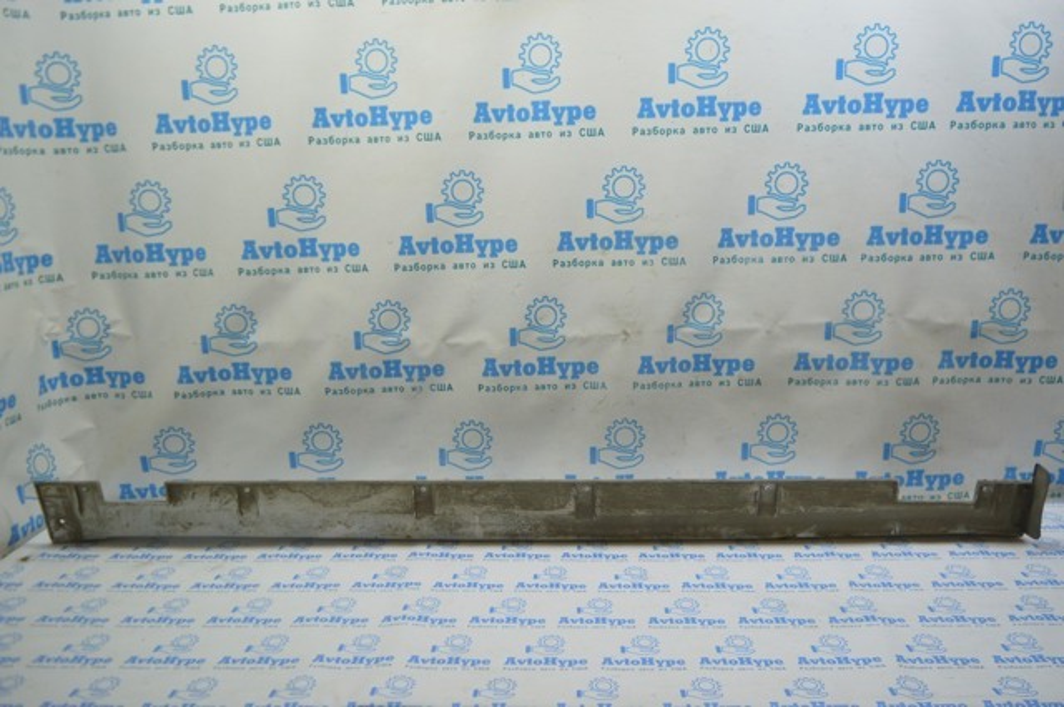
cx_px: 532
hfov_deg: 62.0
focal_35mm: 30
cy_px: 354
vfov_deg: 43.5
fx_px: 886
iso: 400
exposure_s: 1/100
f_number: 3.8
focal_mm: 20
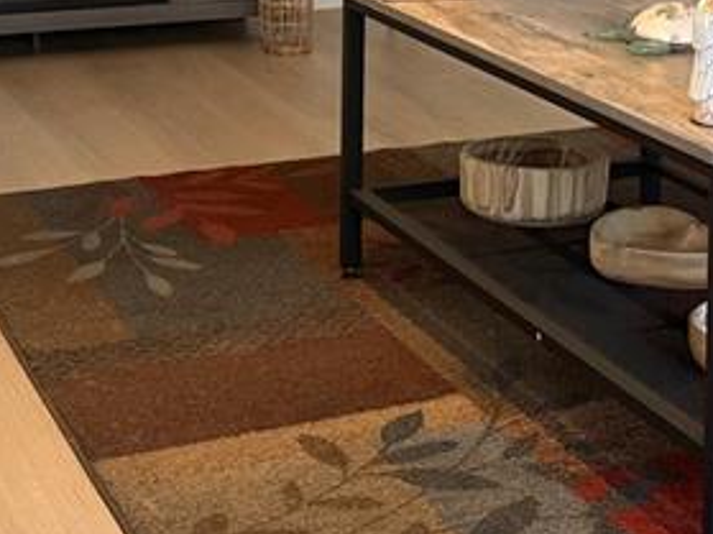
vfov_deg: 16.0
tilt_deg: -5.4
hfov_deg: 22.3
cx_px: 401
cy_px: -151
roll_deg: -1.0
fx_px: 1812
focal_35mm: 88
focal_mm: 6.76
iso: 320
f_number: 1.78
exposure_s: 1/60
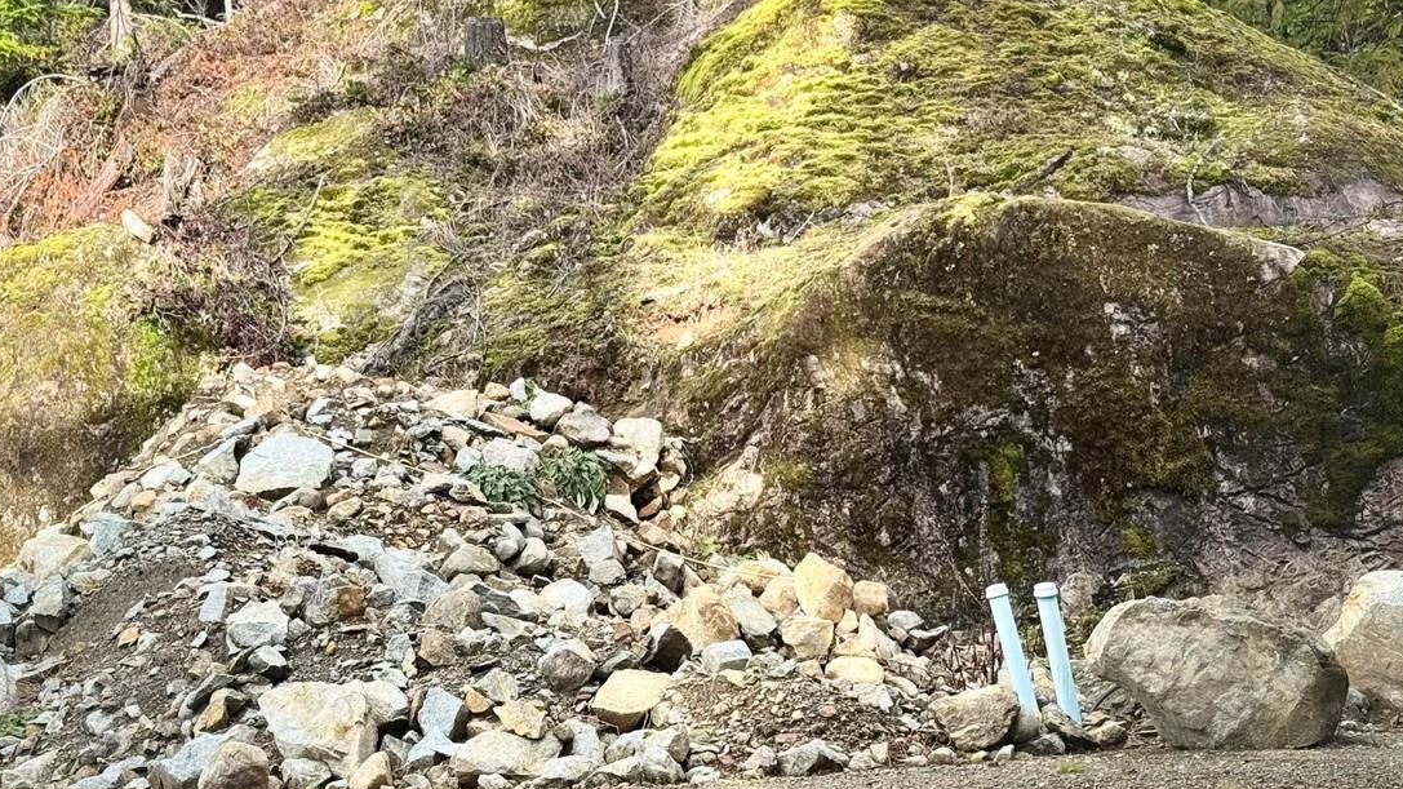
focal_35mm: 77
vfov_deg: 15.7
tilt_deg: +1.9
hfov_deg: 27.5
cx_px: 648
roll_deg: +1.2
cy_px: 442
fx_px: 2864
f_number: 1.78
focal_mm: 6.76
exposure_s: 1/980
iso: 64
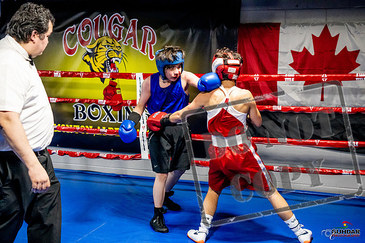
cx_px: 182
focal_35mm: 52
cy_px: 122
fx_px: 527
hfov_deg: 38.2
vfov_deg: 26.0
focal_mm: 35
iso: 5000
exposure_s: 1/800
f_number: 2.8
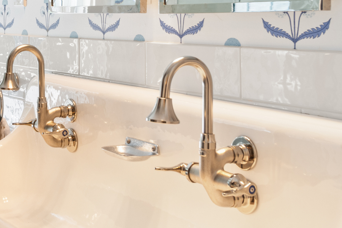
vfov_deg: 17.9
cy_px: 22
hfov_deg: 25.9
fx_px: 713
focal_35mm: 75
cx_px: 19
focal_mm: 22
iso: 250
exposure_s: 1.6
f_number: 11
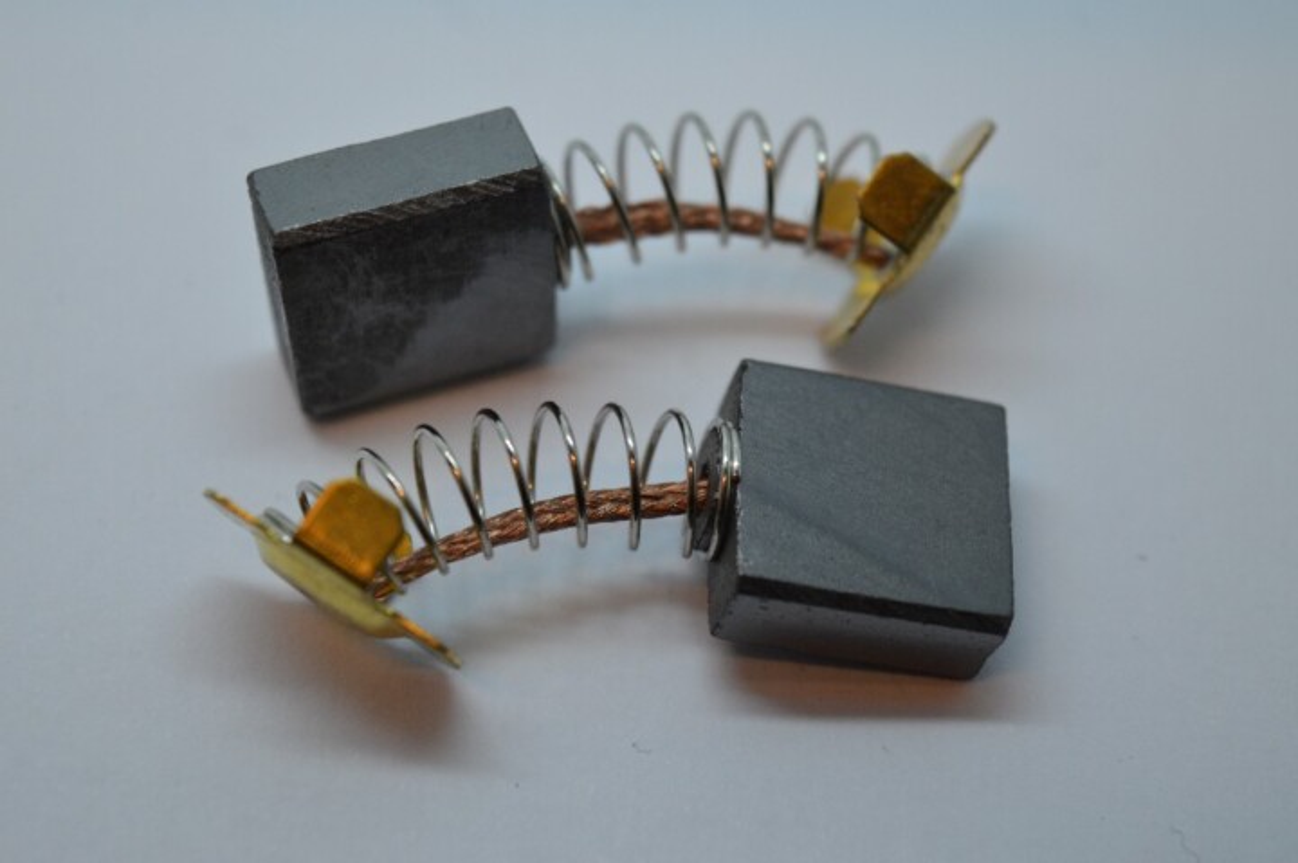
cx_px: 649
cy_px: 432
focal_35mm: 72
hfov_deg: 28.1
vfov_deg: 18.9
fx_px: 2594
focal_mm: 48
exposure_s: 1/125
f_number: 5.6
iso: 400
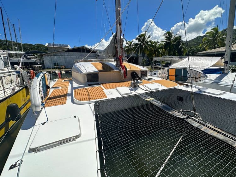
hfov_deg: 98.1
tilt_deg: -10.7
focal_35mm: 15
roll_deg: +2.2
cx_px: 124
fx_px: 102
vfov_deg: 81.7
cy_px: 83
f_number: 2.2
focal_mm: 2.22
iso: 50
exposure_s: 1/4132
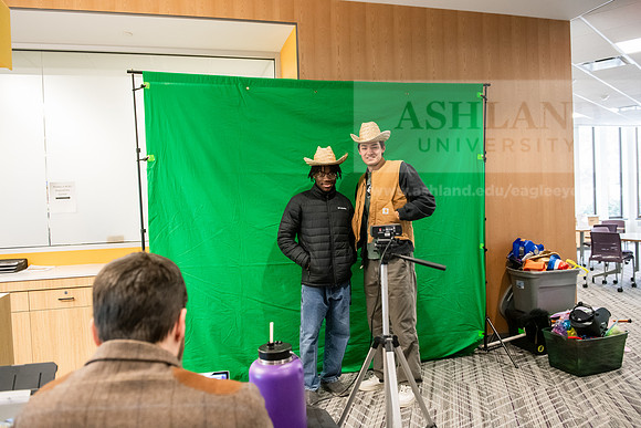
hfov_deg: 65.5
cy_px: 214
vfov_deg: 46.4
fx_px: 499
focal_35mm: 28
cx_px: 320
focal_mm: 28
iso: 3200
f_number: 3.5
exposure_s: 1/160
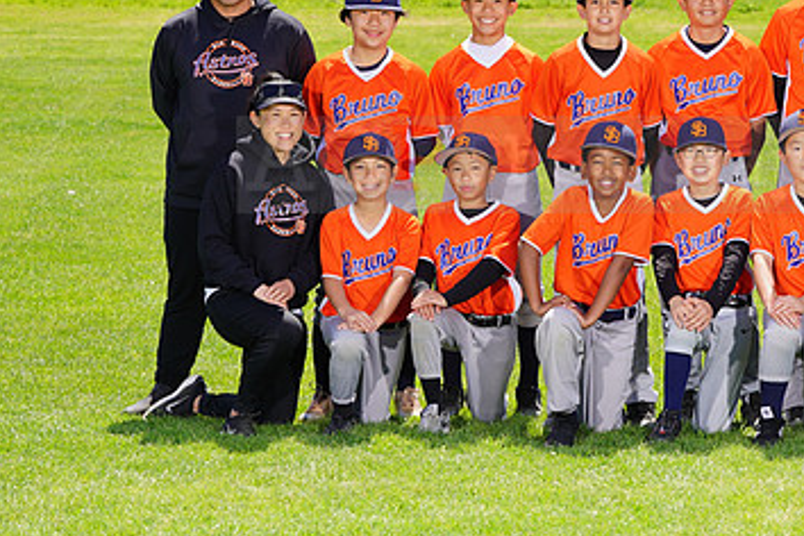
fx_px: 3662
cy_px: 146
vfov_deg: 8.4
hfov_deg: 12.5
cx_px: 618
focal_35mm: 164
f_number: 8
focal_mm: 100
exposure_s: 1/250
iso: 100
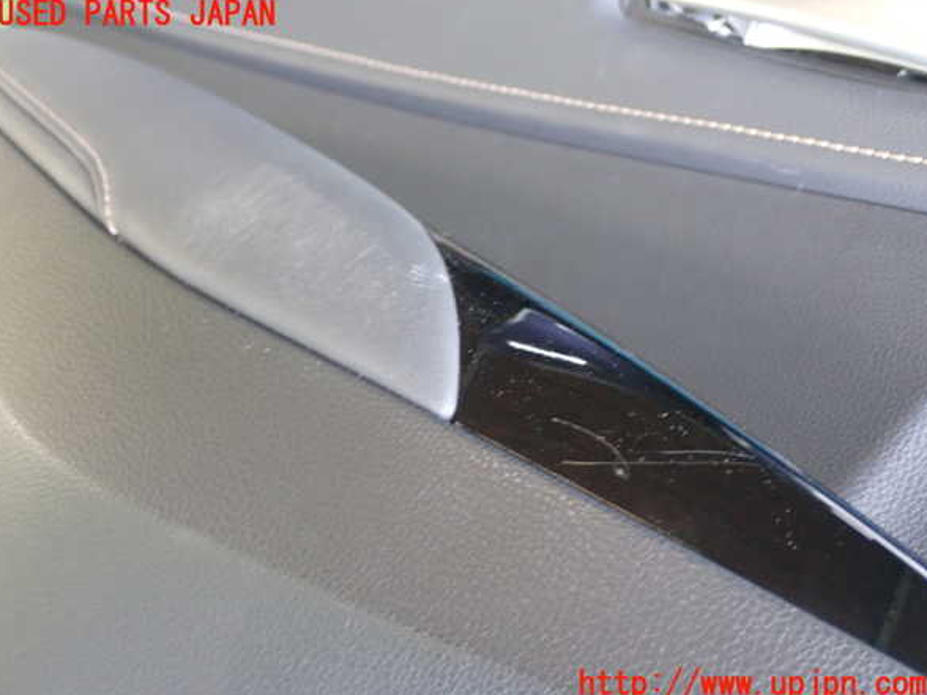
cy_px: 350
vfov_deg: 30.3
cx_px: 462
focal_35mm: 48
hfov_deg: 39.7
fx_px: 1285
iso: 800
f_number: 3.1
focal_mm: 8.4
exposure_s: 1/15
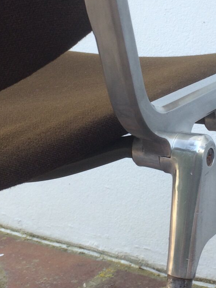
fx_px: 624
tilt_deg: -11.9
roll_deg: +0.2
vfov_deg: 25.9
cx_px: 149
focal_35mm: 75
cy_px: 99
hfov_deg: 19.6
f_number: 2.2
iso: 32
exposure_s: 1/162
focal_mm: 4.15
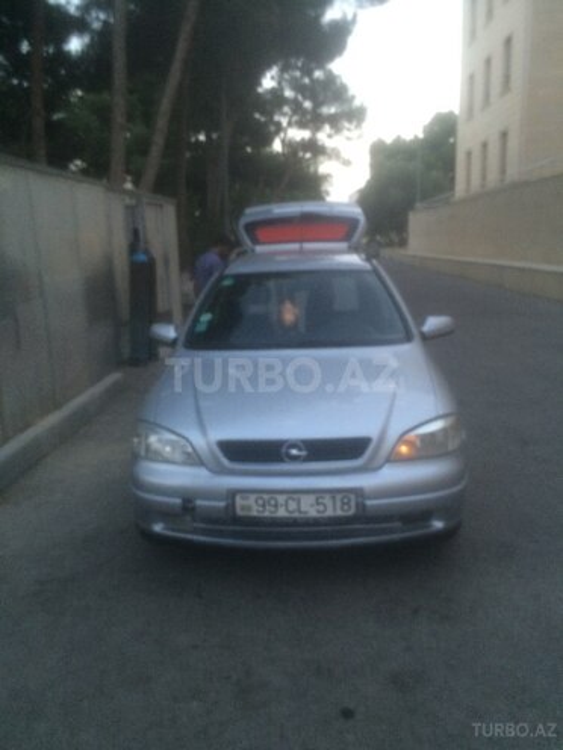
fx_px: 629
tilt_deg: -17.3
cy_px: 375
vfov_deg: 61.7
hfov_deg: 48.2
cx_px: 282
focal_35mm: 29
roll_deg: -0.9
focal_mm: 4.15
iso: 80
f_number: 2.2
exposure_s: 1/33
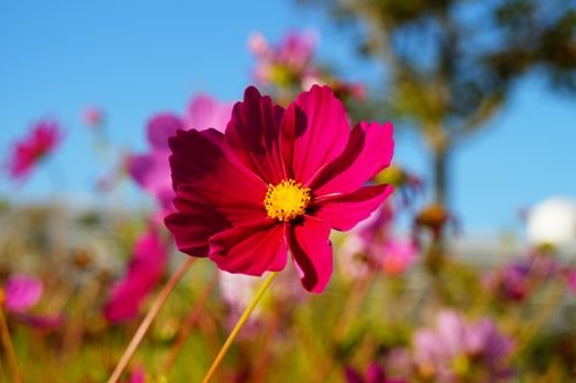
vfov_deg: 12.9
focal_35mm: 106
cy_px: 192
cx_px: 286
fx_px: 1694
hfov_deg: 19.3
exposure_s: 1/320
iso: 100
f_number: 9
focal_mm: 70
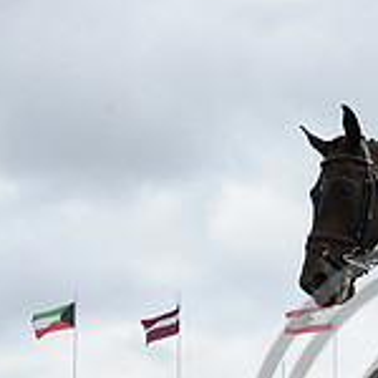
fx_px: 2767
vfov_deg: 7.7
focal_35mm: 224
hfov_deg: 7.7
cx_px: 469
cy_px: 444
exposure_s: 1/2500
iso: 1600
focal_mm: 68
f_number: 9
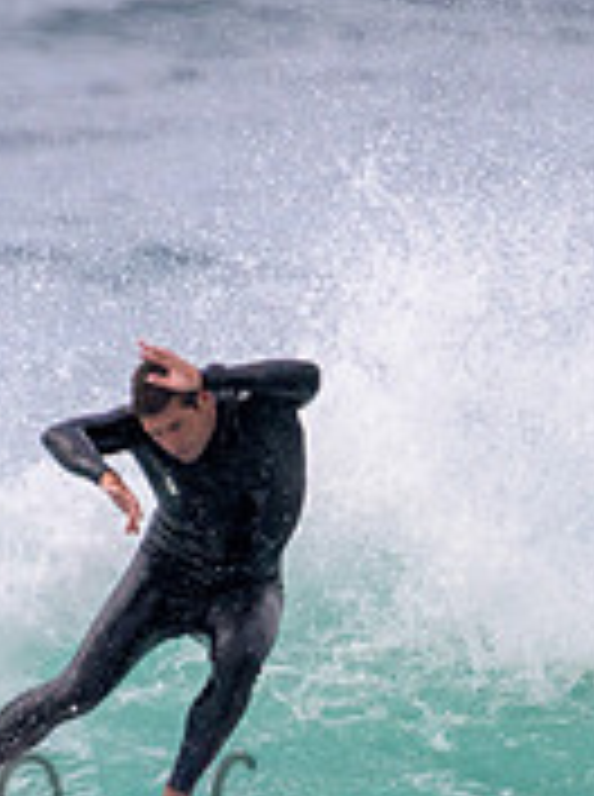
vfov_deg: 0.8
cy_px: 785
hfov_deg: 0.6
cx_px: 189
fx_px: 58050
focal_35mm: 2528
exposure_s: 1/2000
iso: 1250
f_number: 11
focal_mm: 800
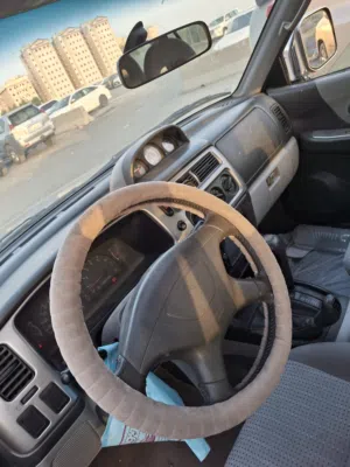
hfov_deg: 54.9
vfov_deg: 69.4
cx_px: 175
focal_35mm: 25
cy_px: 234
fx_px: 337
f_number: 1.8
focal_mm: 4.69
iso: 32
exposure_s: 1/100
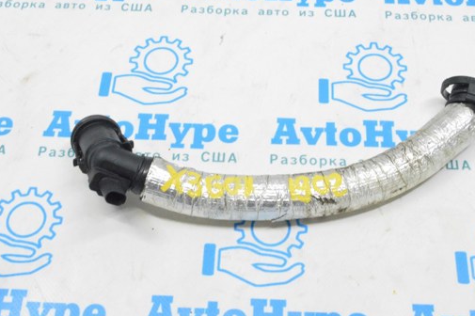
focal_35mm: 57
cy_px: 118
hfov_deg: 35.1
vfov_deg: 23.7
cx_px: 257
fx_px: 752
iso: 6400
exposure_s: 1/15
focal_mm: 30
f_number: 20
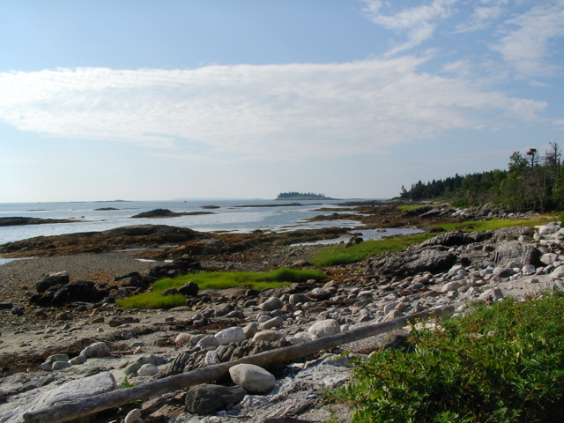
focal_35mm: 38
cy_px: 212
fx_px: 619
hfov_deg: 49.0
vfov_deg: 37.7
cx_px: 282
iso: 50
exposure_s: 1/549
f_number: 6.7
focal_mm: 5.8
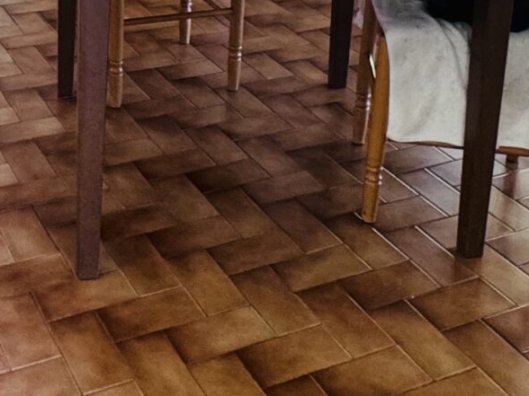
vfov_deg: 21.6
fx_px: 932
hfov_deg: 30.9
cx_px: 106
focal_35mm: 61
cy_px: -123
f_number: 2.2
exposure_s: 1/60
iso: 250
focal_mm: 2.22
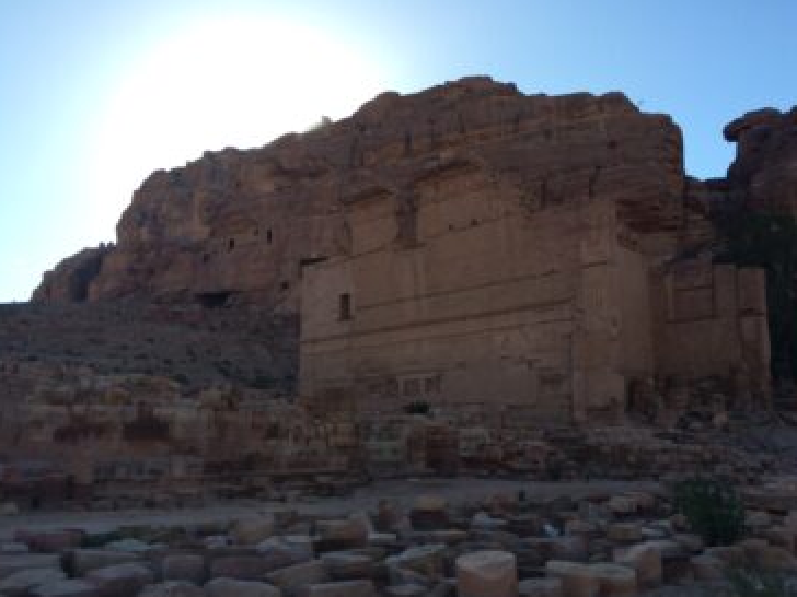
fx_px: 760
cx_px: 396
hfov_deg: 55.4
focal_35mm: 33
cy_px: 319
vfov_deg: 42.9
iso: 32
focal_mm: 4.12
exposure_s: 1/1172
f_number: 2.2
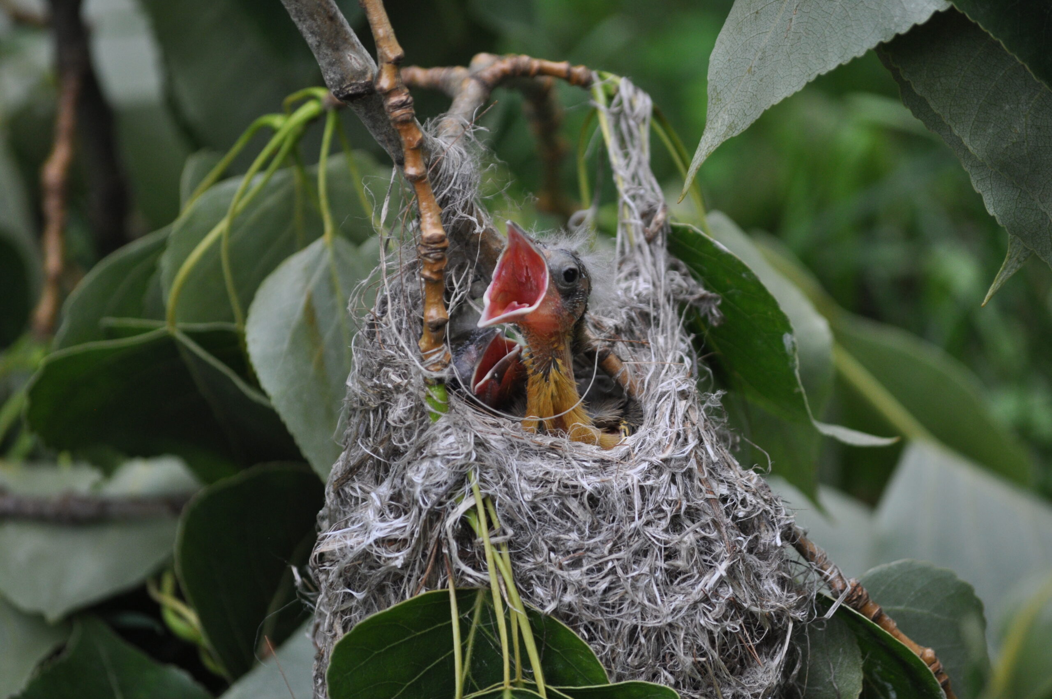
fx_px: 7223
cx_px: 526
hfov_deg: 8.3
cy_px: 350
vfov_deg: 5.5
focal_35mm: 248
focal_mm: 165
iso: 640
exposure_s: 1/500
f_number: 5.3
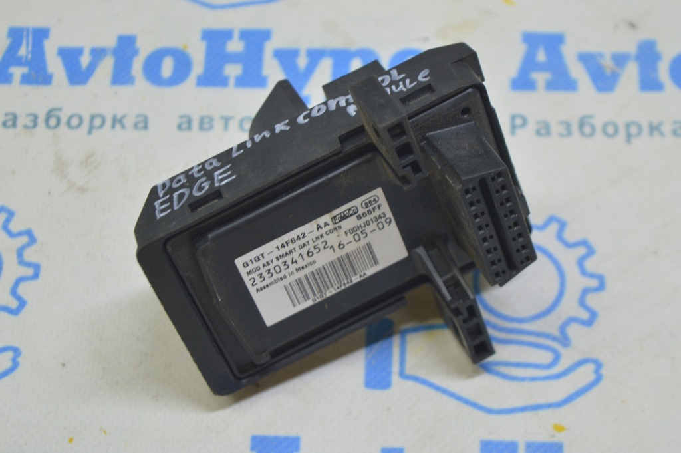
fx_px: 1559
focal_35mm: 82
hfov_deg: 24.6
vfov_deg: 16.5
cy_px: 226
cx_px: 340
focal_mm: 55
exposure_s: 1/20
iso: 400
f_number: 5.6
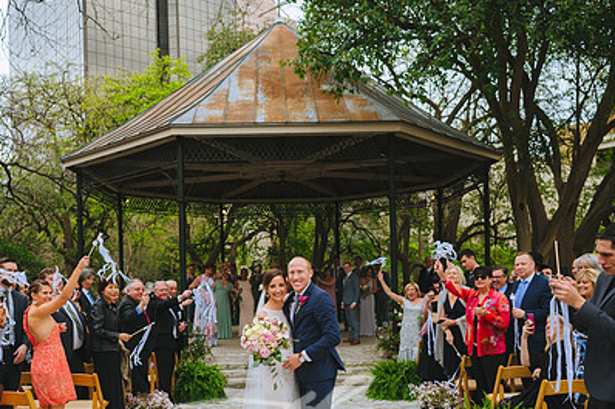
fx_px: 598
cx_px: 286
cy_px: 286
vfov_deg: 37.2
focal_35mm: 35
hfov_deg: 54.4
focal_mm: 24
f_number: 2.8
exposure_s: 1/2000
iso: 400
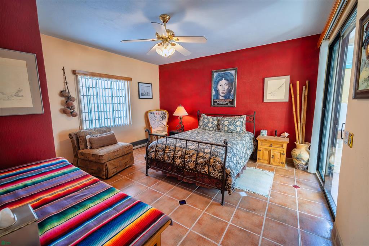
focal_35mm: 14
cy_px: 123
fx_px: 143
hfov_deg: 104.3
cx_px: 184
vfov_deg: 81.2
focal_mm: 14
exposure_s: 1/30
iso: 500
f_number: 4
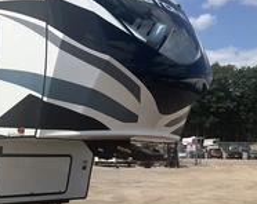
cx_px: 3
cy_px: 121
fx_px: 463
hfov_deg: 29.1
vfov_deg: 24.9
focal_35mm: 61
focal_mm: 3
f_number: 1.8
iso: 25
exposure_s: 1/2959
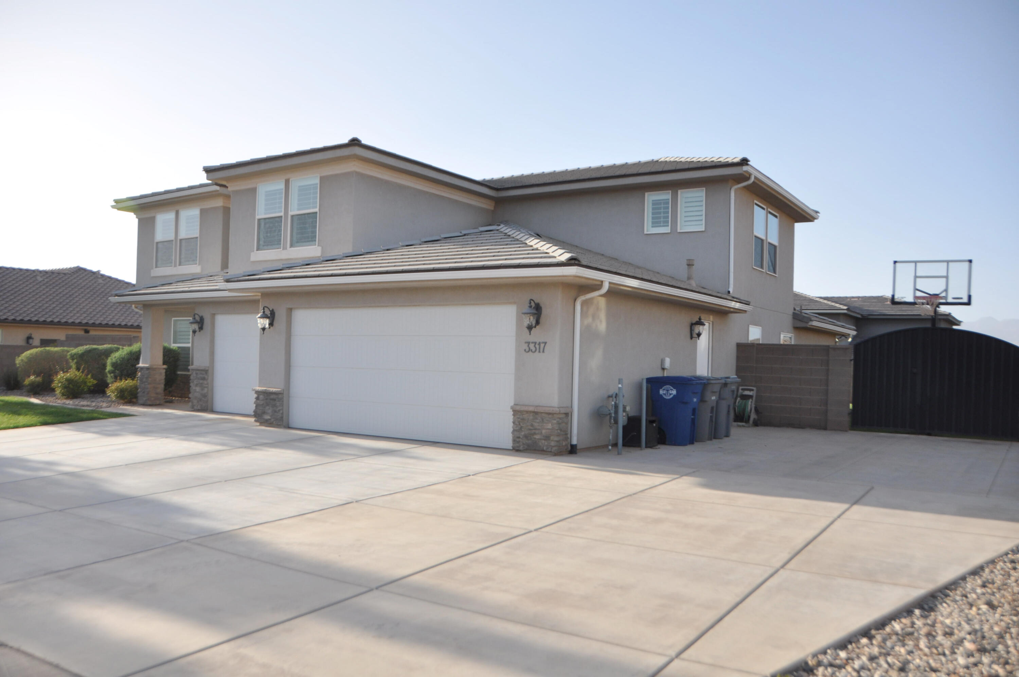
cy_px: 338
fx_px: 763
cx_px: 510
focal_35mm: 27
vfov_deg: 47.8
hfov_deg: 67.4
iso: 250
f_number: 3.5
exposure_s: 1/1250
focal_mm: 18
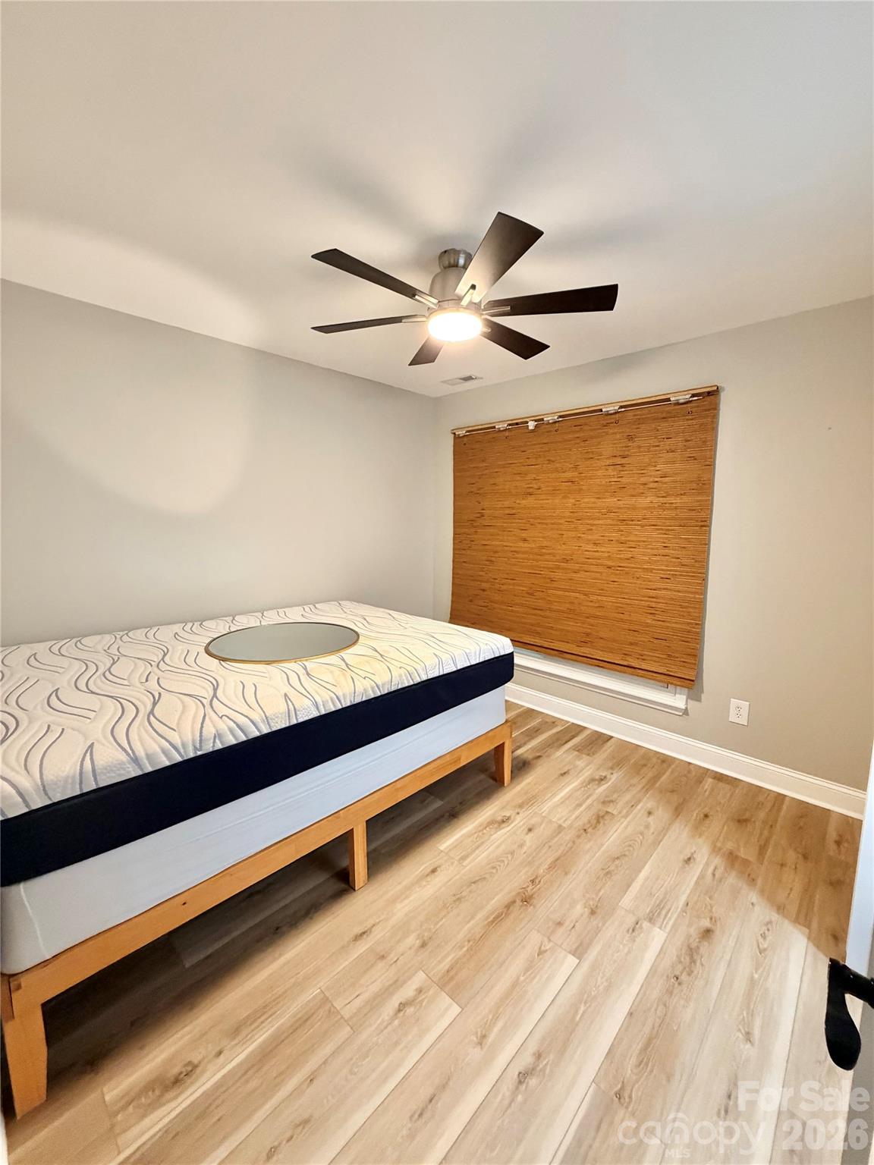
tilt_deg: -8.0
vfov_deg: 102.1
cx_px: 437
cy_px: 582
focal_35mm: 14
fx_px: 471
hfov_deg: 85.7
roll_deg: -1.0
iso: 500
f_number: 2.2
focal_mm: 2.22
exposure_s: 1/60
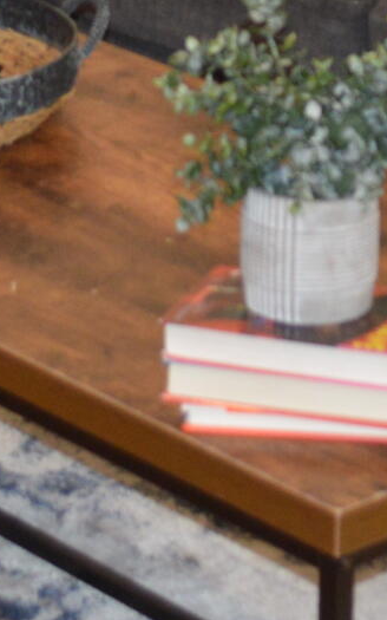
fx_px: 3241
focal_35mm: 192
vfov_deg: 10.3
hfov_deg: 6.8
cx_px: 355
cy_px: -487
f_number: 4
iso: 640
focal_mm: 22
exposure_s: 1/60
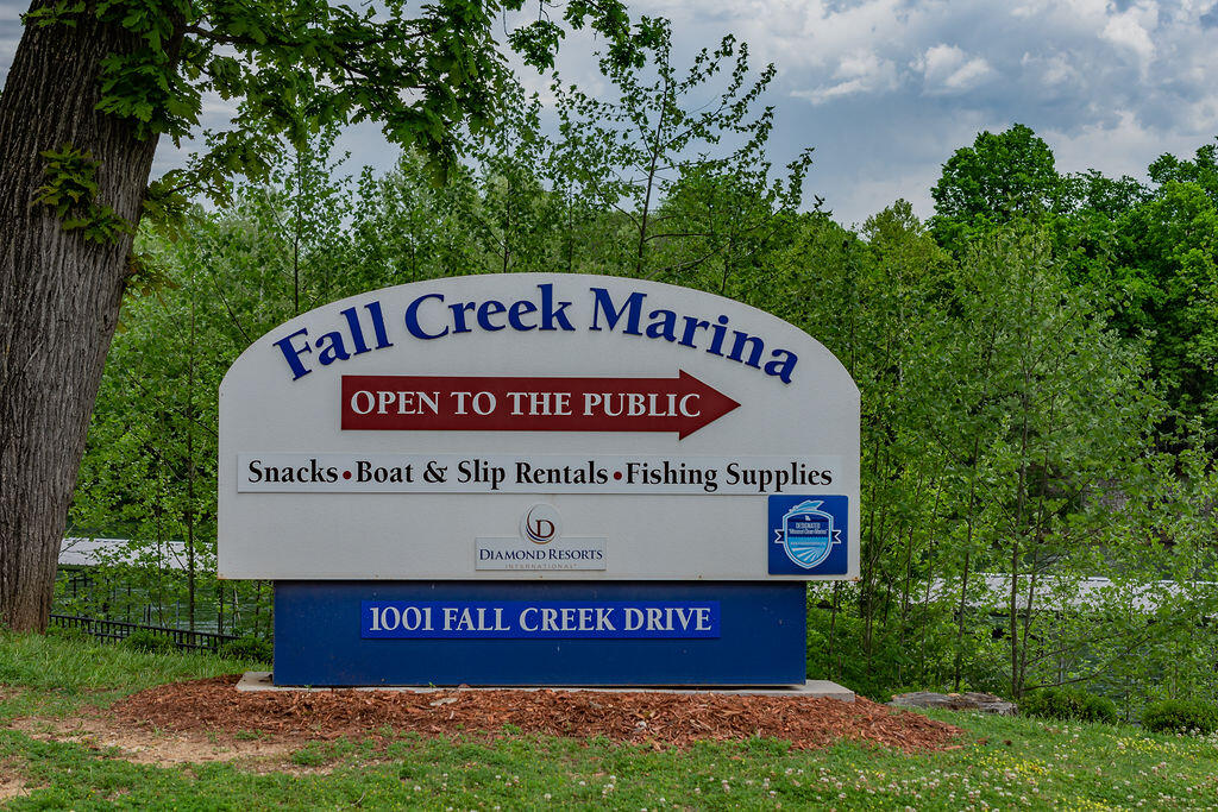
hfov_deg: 33.4
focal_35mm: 60
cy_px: 406
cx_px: 609
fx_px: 2030
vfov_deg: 22.6
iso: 100
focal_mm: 40
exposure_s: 1/400
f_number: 7.1
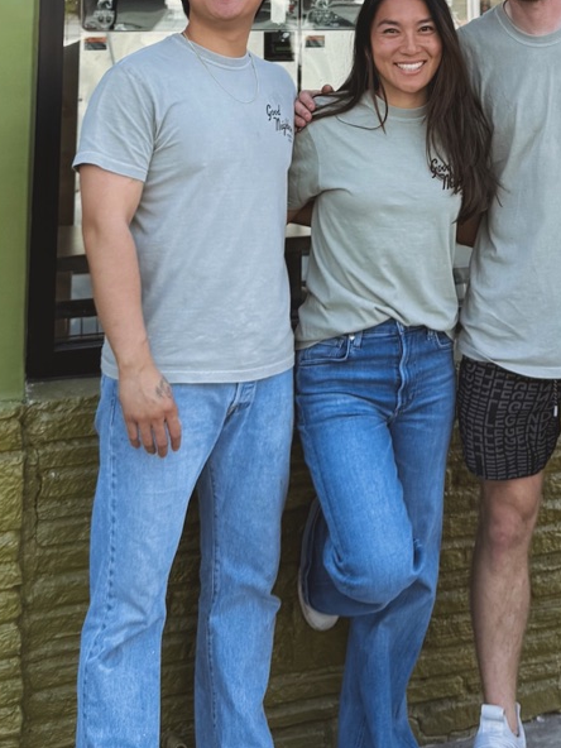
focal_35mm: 73
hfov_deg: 19.9
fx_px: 1577
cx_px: 450
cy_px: -172
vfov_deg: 24.0
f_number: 1.78
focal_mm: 6.76
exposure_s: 1/765
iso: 80
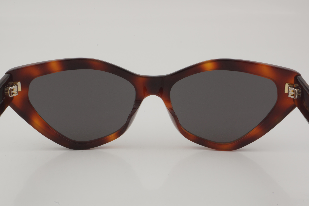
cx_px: 154
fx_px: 644
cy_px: 103
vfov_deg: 18.2
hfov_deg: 27.0
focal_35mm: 75
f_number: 32
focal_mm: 50
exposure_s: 1/3
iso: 100
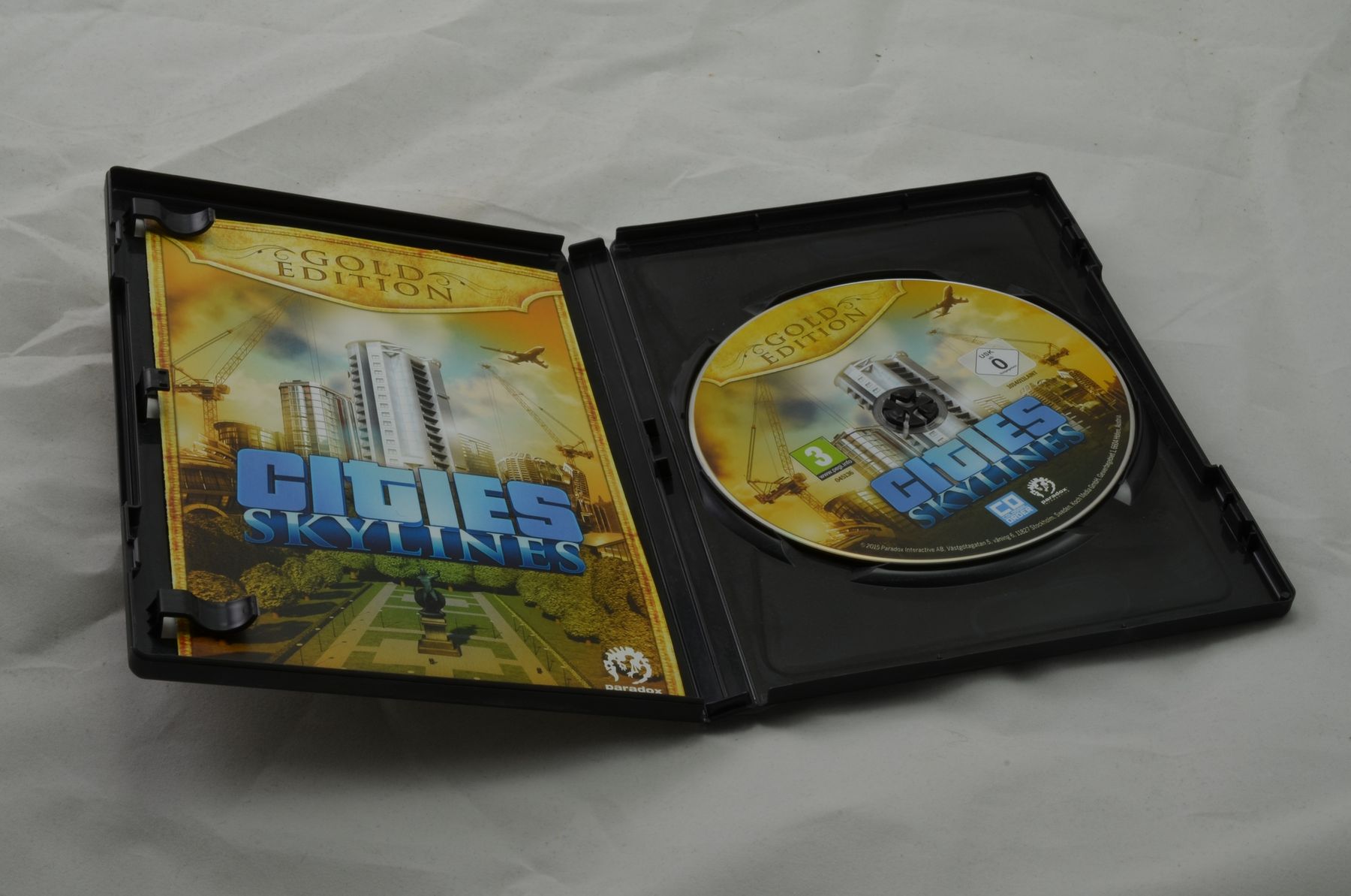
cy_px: 448
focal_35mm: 60
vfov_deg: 22.5
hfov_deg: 33.5
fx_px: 2247
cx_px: 676
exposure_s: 1/2.5
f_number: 20
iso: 100
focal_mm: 40
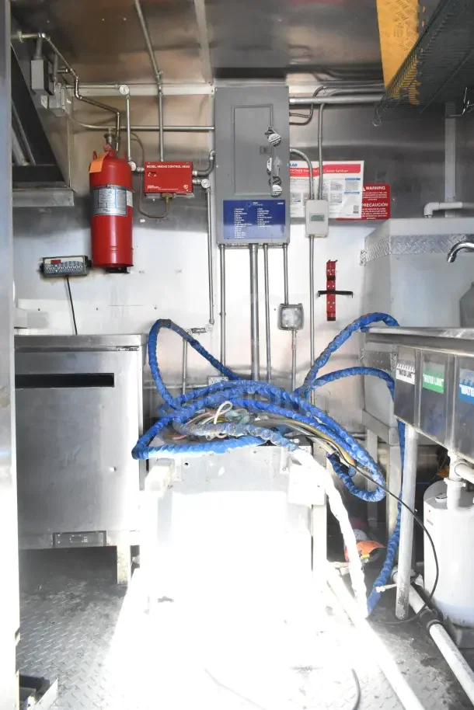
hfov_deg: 48.0
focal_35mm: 27
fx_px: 533
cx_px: 237
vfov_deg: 67.4
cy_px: 355
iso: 6400
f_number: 9
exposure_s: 1/320
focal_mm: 18
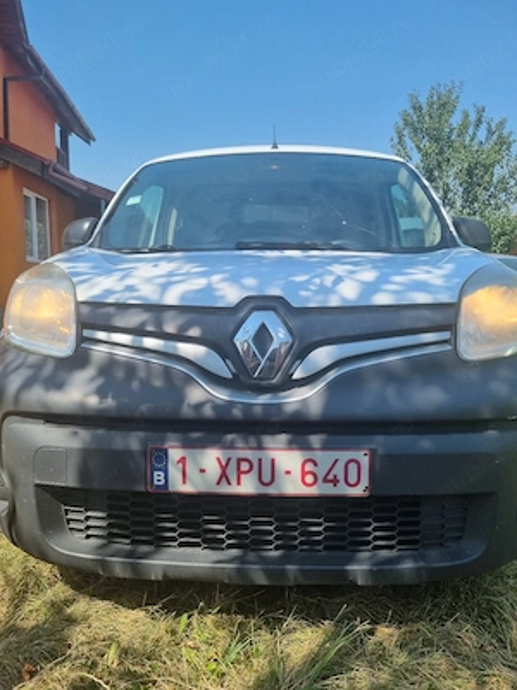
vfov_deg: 67.3
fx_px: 518
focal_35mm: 26
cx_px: 258
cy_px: 345
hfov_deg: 53.1
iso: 50
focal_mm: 5.4
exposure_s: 1/2000
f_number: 1.8
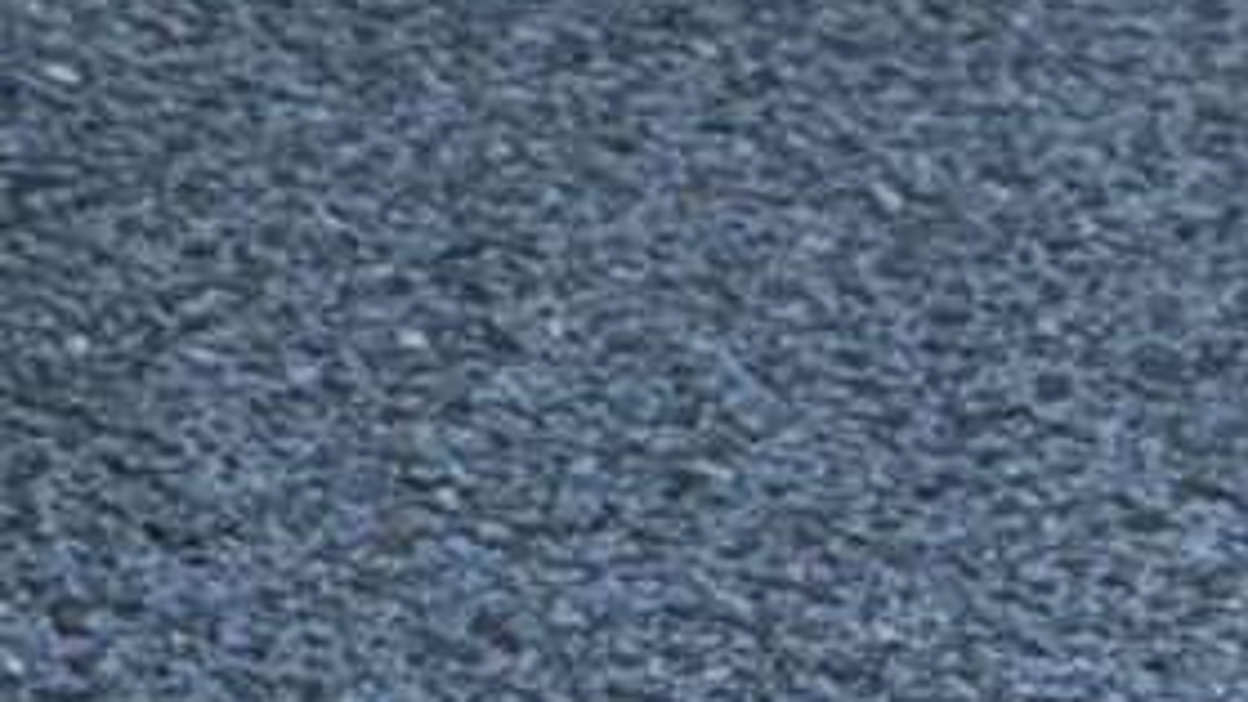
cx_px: -2684
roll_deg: -2.2
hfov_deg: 5.6
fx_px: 11914
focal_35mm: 360
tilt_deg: -4.5
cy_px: -2316
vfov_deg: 3.2
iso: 80
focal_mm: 6.76
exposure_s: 1/885
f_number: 1.78
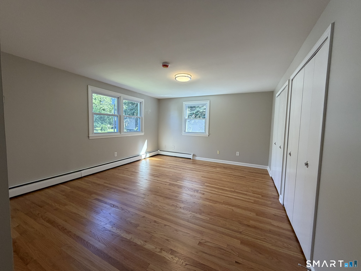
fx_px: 146
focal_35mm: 14
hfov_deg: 102.1
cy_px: 136
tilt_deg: -4.2
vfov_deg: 85.7
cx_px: 180
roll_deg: -1.3
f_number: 2.2
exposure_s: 1/120
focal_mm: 2.22
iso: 160
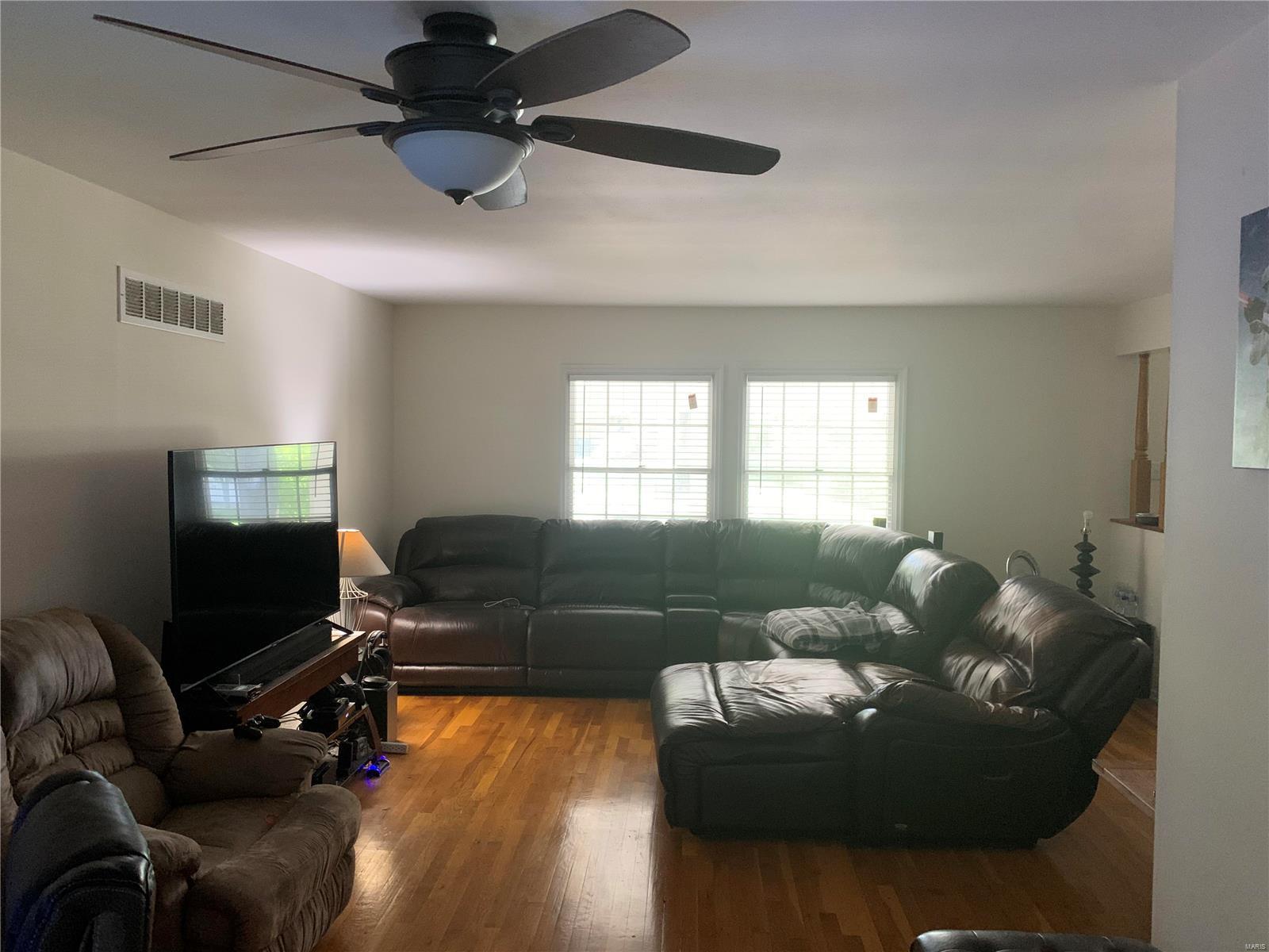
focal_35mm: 26
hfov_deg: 67.3
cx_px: 634
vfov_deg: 53.1
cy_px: 476
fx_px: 953
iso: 500
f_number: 1.8
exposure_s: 1/30
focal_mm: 4.25
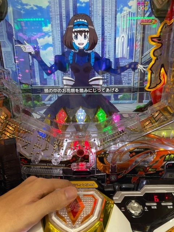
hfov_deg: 53.1
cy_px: 116
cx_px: 87
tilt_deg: -19.4
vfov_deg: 67.3
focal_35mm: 26
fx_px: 174
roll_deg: +2.3
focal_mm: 4.2
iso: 80
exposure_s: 1/120
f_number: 1.6
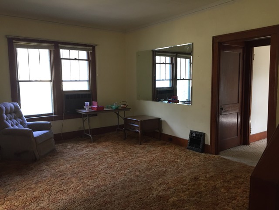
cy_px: 105
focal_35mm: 29
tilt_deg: -5.2
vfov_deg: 48.2
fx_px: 234
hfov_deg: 61.7
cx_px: 140
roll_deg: +0.0
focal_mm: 4.15
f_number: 2.2
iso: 100
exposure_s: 1/30
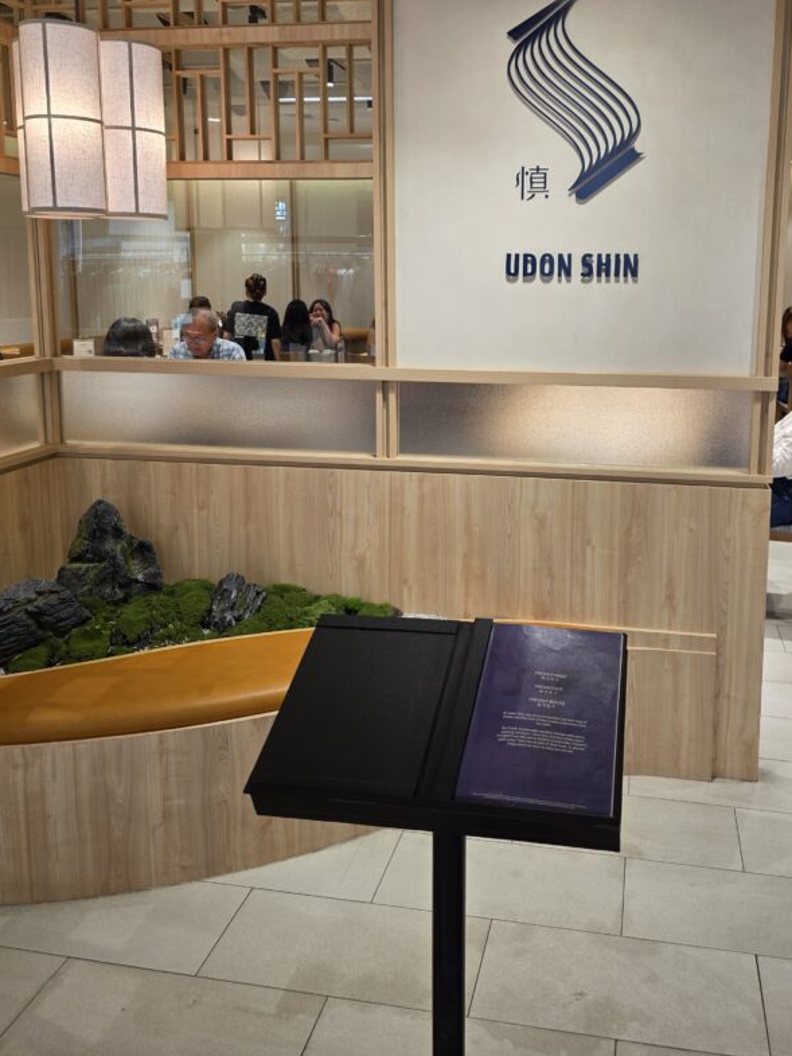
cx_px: 489
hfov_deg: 46.4
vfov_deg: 59.4
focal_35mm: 30
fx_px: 915
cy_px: 418
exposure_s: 1/50.3
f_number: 1.7
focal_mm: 6.3
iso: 64
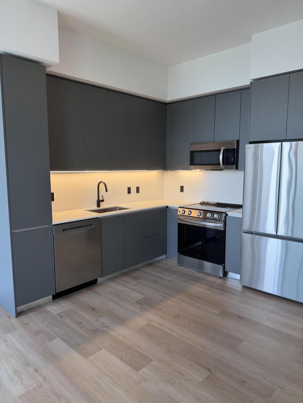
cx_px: 152
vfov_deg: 71.6
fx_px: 280
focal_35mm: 24
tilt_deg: -7.4
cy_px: 202
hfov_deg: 56.8
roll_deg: -0.6
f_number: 1.78
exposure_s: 1/161
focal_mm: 6.76
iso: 100
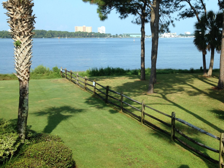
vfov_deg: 29.0
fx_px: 324
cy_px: 62
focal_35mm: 50
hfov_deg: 37.7
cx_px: 152
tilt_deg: -5.0
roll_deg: +0.8
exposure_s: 1/699
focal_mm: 4.28
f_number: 2.4
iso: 50
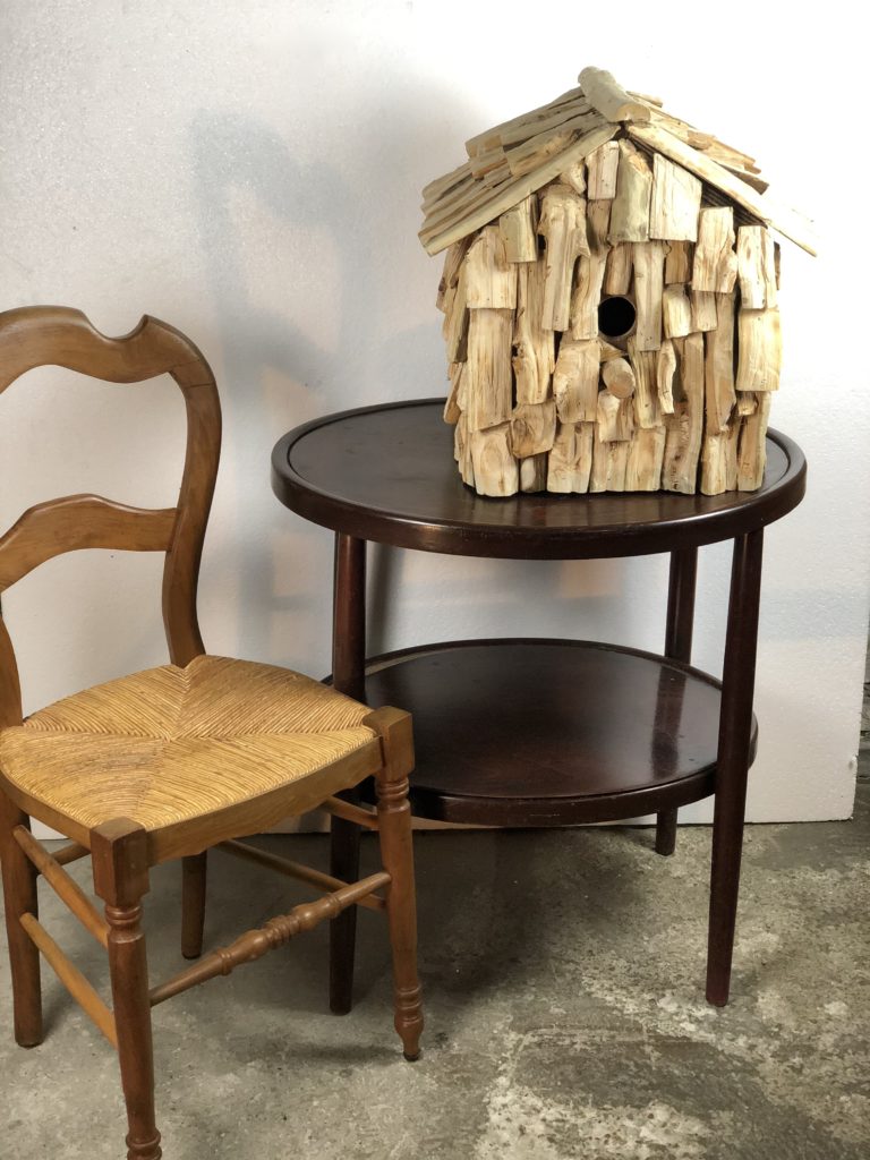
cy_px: 580
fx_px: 1743
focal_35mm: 52
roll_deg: -0.2
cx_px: 435
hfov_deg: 28.0
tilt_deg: -22.2
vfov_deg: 36.8
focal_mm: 6
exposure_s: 1/50
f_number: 2.4
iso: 100
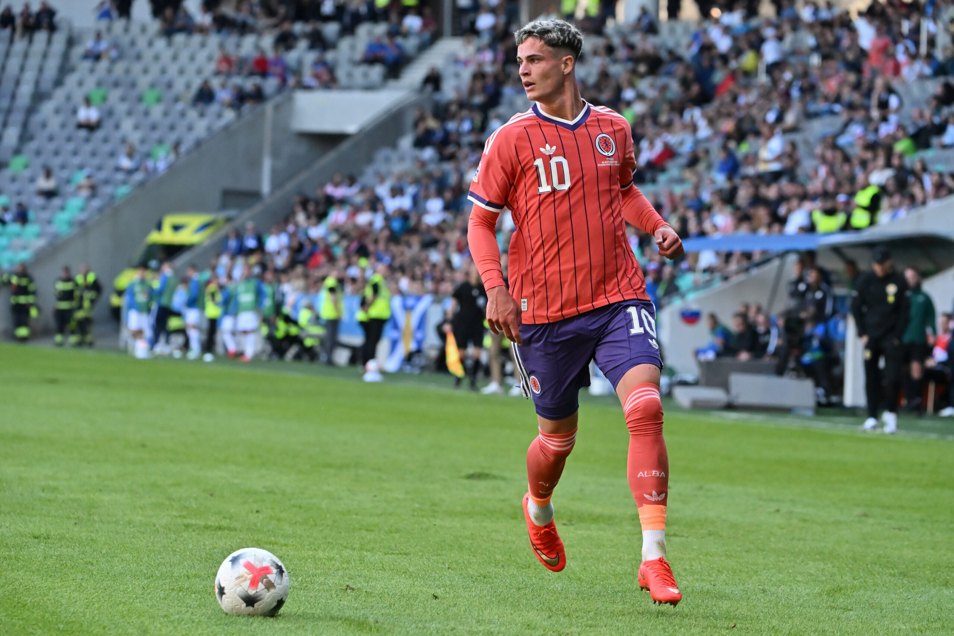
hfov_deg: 11.4
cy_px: 318
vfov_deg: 7.6
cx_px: 477
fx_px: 4770
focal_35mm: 180
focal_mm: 180
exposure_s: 1/3200
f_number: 5.6
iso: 5600
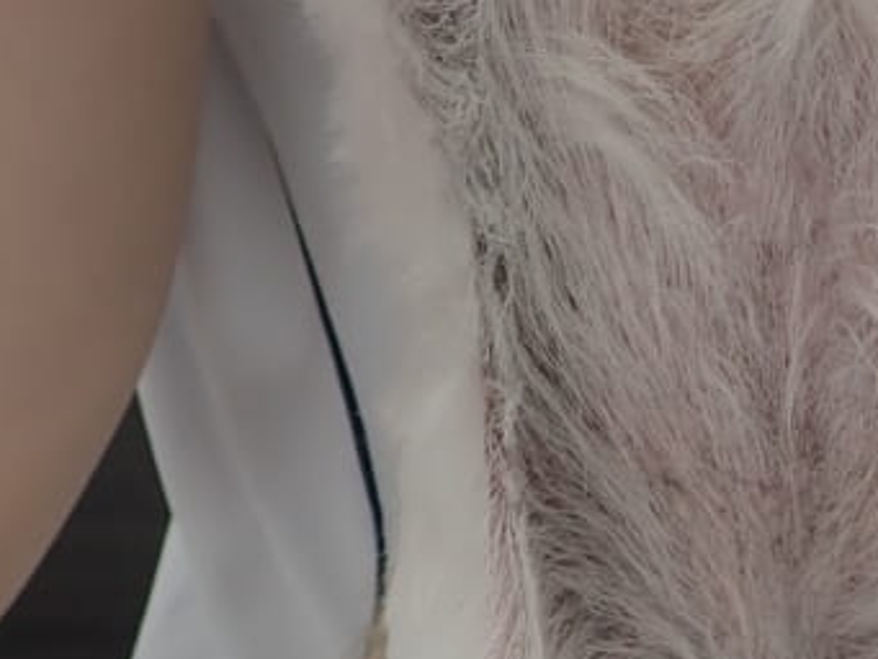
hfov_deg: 22.5
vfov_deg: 17.3
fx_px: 2131
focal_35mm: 84
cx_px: 855
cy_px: 595
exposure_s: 1/60
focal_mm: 5.14
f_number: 2.2
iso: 100
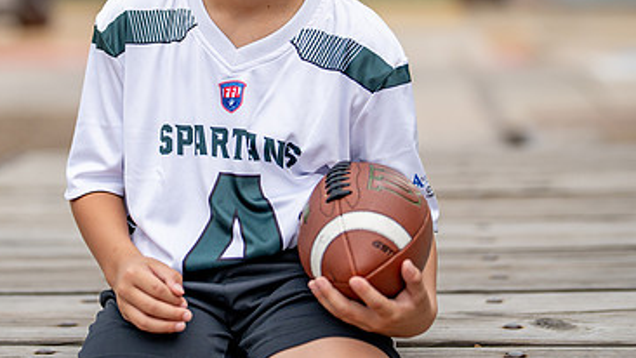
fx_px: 1670
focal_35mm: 99
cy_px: 44
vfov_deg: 12.2
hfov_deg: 21.5
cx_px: 257
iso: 320
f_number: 1.2
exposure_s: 1/2000
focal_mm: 50
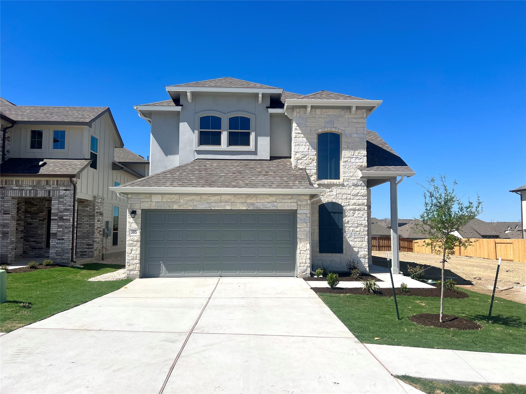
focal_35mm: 26
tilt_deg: +4.3
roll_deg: +0.1
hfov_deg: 67.3
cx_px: 263
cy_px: 197
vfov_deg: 53.1
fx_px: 395
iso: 50
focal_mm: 5.7
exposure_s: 1/6993
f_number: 1.5
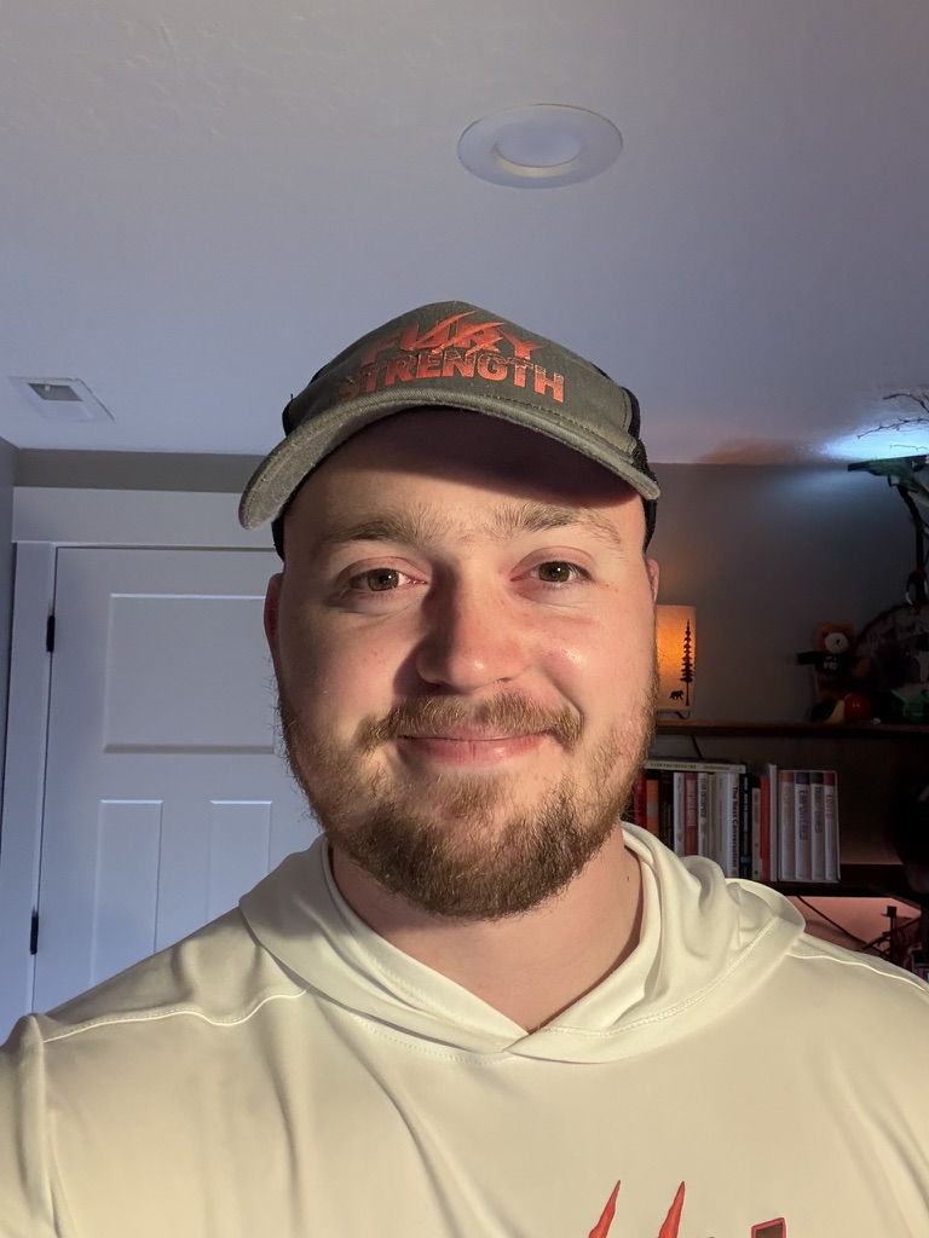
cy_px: 619
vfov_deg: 60.0
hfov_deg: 46.8
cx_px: 464
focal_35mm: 30
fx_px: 1073
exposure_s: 1/40
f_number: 1.9
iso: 250
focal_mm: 2.69
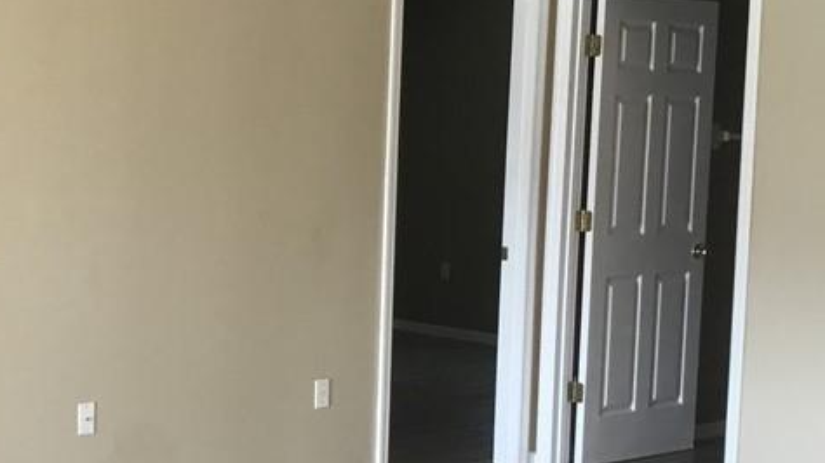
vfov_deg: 16.5
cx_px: 117
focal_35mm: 73
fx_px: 1596
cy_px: 270
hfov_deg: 28.1
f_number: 2.4
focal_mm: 3.3
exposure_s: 1/30
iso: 64
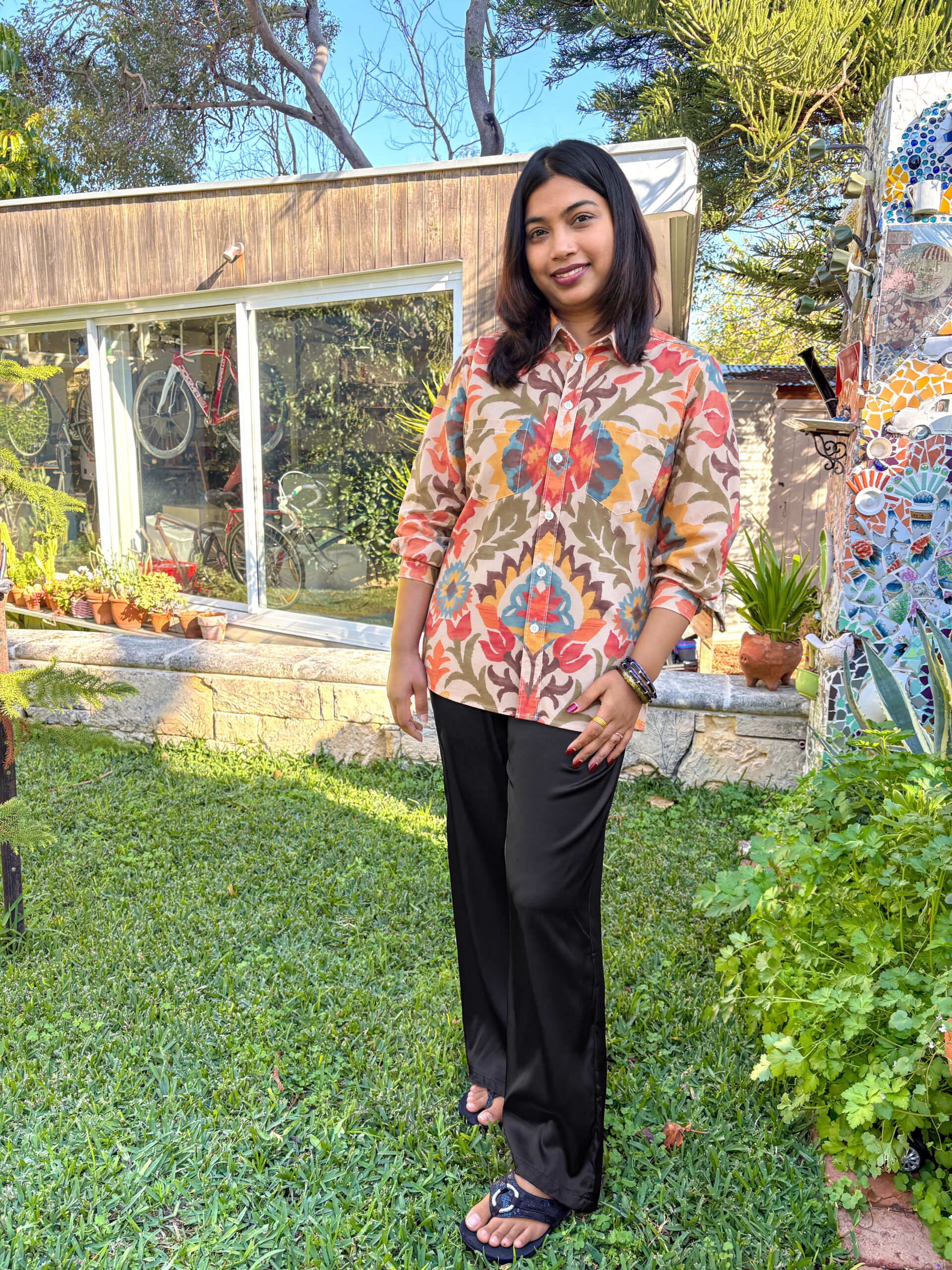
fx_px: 953
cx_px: 476
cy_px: 635
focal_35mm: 26
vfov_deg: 67.3
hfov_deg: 53.1
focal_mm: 5.96
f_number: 1.6
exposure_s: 1/284
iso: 64
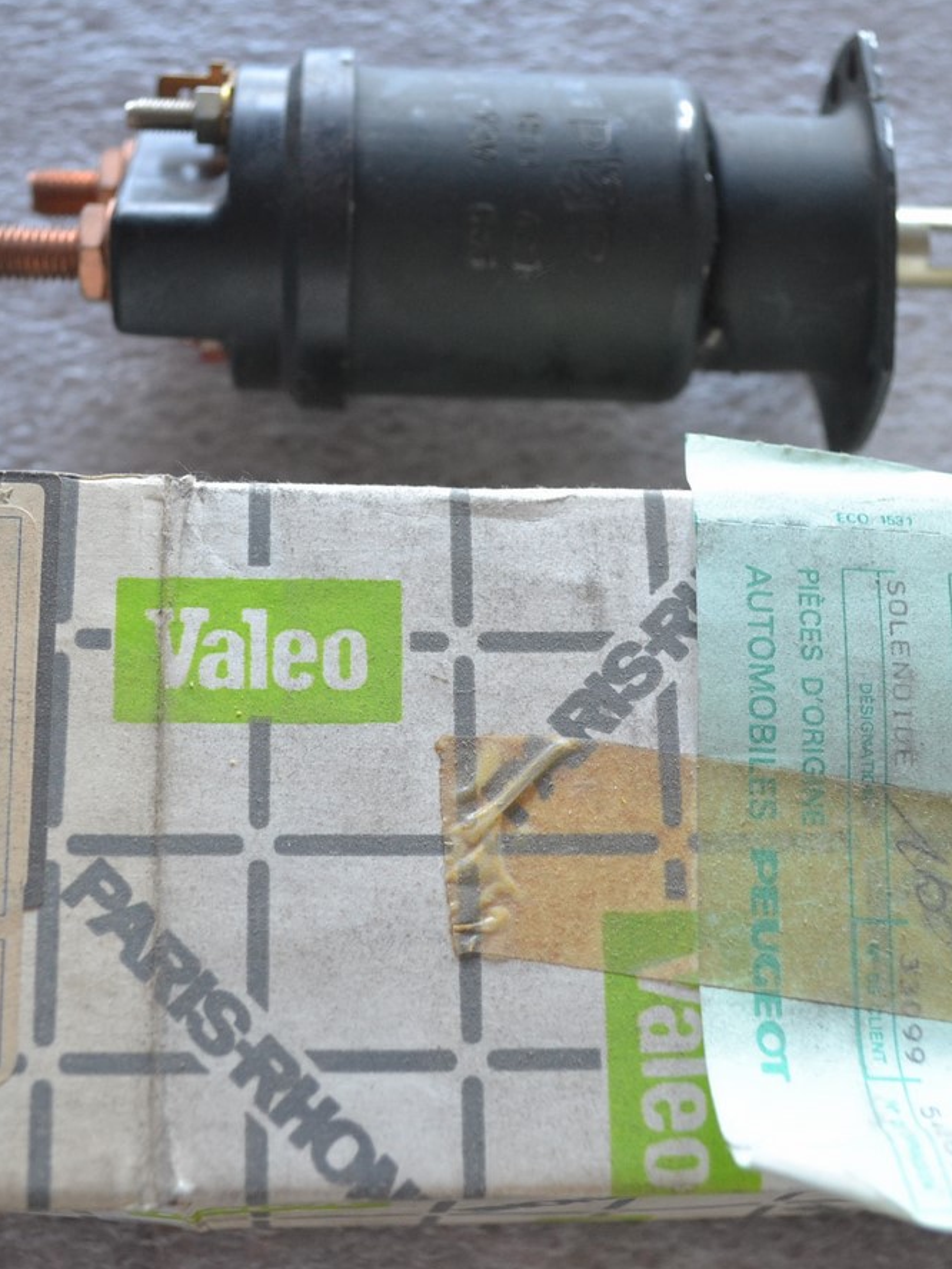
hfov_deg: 25.7
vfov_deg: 33.8
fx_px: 2090
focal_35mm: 57
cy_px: 634
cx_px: 479
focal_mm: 26
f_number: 4.2
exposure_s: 1/25
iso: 800
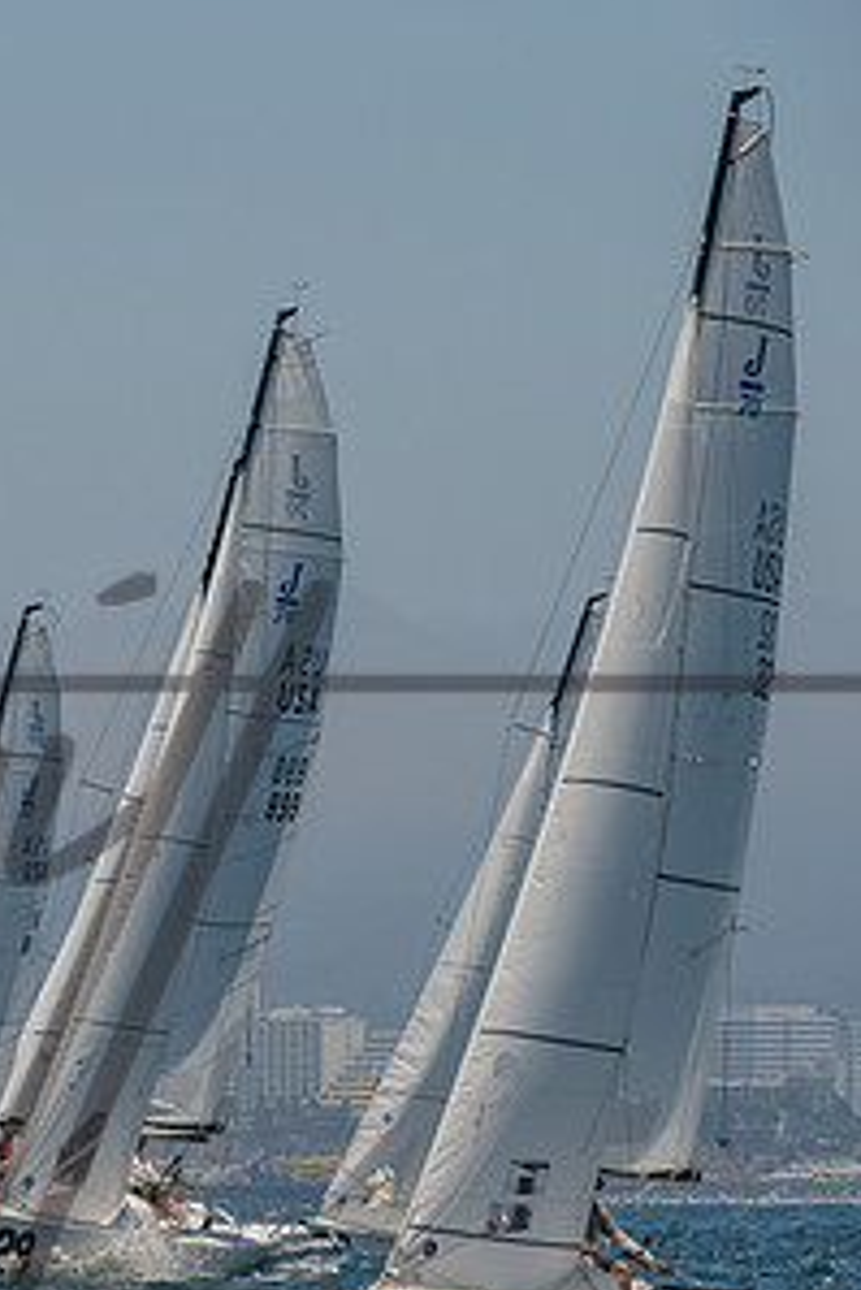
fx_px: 11932
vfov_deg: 6.2
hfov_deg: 4.1
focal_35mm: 333
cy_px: 765
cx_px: -435
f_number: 9
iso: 640
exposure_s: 1/1000
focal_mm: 150
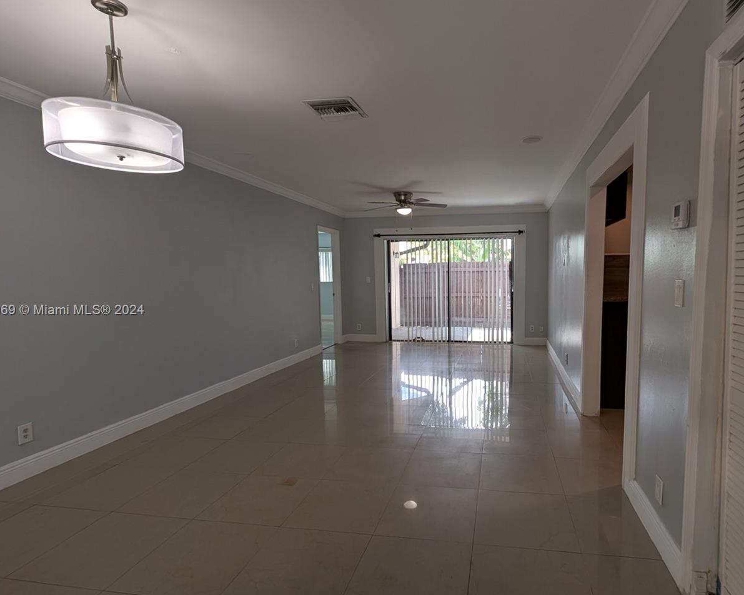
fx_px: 374
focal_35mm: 17
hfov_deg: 88.6
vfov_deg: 76.9
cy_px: 311
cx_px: 442
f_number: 2.2
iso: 56
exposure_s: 1/125
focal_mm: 1.95
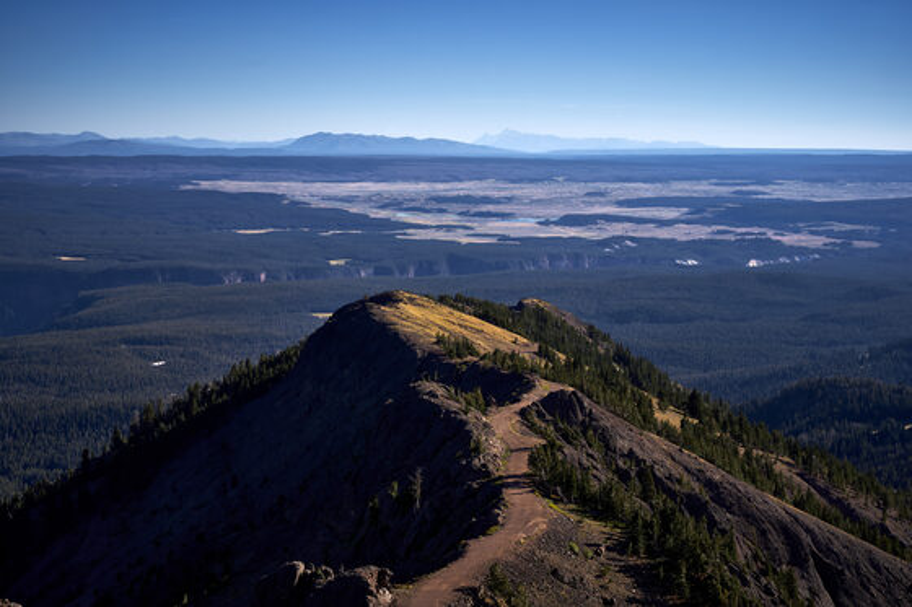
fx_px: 1494
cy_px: 304
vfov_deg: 23.0
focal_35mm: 59
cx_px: 456
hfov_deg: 33.9
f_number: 11
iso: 100
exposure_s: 1/160
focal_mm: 59
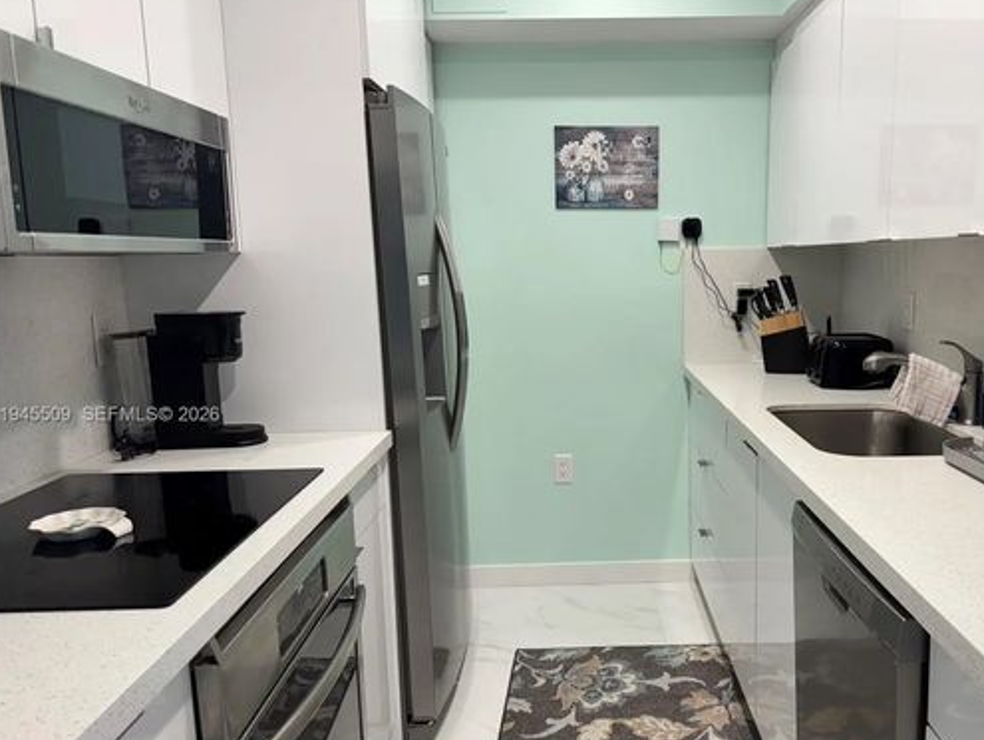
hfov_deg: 57.7
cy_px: 416
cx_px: 608
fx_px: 882
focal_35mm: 31
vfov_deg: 45.4
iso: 100
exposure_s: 1/120
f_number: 1.78
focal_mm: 6.76
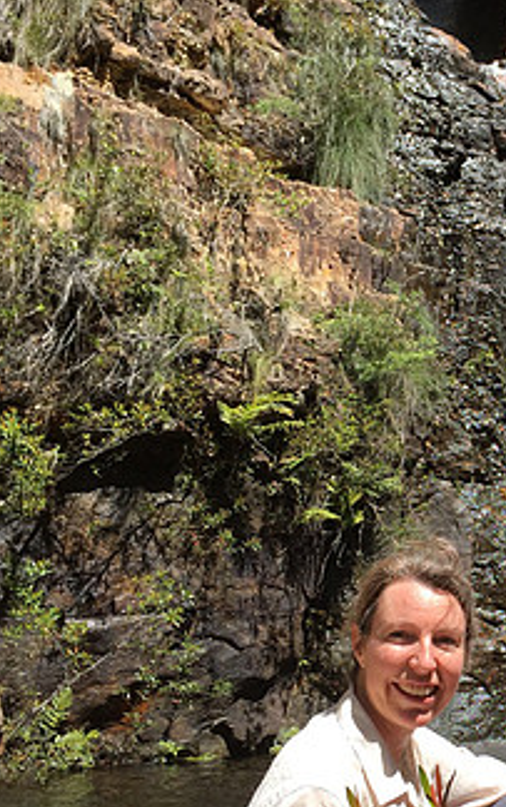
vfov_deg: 36.6
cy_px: 516
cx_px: 522
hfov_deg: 22.6
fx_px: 1211
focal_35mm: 55
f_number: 2.2
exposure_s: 1/1199
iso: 32
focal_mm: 4.15
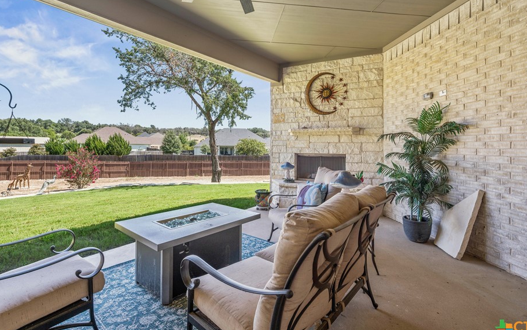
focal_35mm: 17
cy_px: 138
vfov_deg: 67.6
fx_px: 244
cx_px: 266
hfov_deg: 94.3
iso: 250
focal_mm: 14
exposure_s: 1/40
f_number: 8
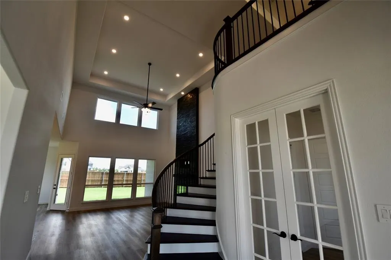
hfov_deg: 100.4
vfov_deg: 77.3
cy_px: 130
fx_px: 163
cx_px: 196
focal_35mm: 15
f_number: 5.6
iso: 200
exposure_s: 1/125
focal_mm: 10
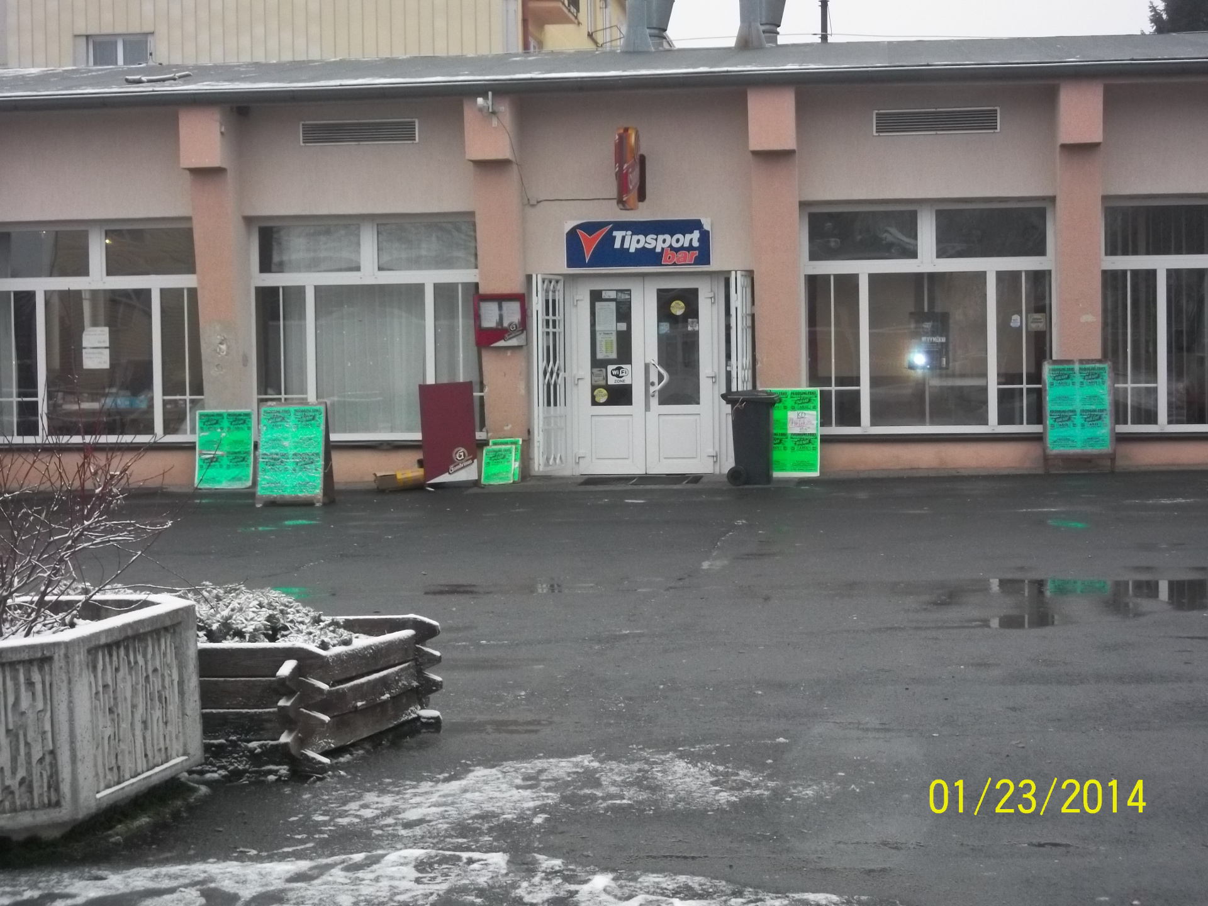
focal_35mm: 61
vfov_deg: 24.0
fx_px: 2129
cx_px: 604
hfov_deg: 31.7
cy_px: 453
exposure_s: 1/80
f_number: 4.1
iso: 250
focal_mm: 11
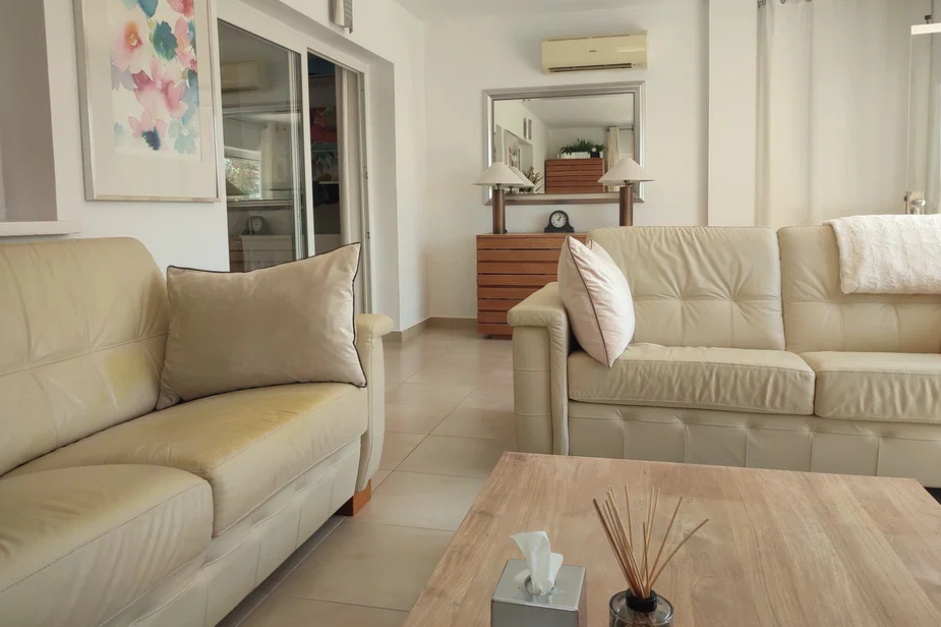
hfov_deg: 67.4
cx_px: 485
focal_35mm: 27
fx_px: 705
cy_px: 268
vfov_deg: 47.7
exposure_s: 1/100
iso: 77
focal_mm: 6.04
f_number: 1.9
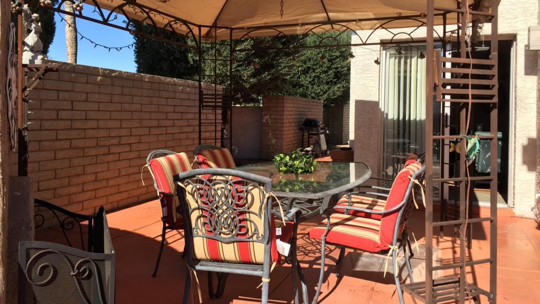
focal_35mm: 32
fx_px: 458
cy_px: 113
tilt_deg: +0.0
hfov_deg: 61.0
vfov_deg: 36.5
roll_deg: -1.4
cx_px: 269
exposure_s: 1/1647
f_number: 2.2
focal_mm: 4.15
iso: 32
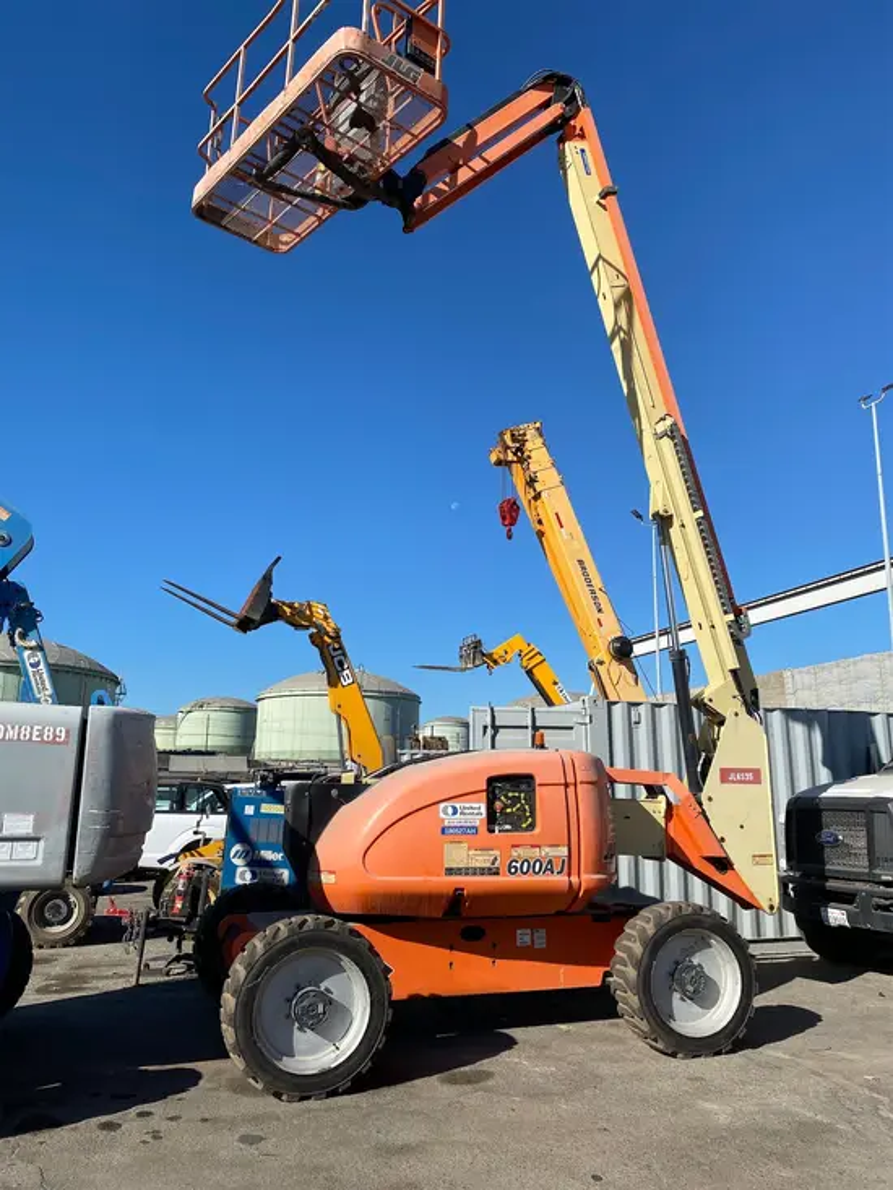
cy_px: 595
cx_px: 446
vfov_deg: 67.3
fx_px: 894
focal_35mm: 26
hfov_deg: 53.1
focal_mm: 4.25
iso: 32
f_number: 1.8
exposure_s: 1/3401
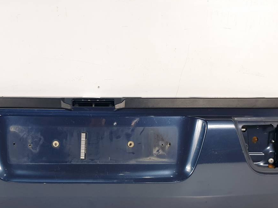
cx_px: 94
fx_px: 345
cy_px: 143
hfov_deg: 43.3
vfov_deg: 33.2
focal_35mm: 43
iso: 80
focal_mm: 4.3
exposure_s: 1/100
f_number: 2.4
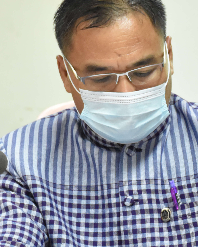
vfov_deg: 7.0
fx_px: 2022
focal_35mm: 276
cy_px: 204
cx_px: 138
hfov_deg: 5.6
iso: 4000
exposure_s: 1/80
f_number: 7.1
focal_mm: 66
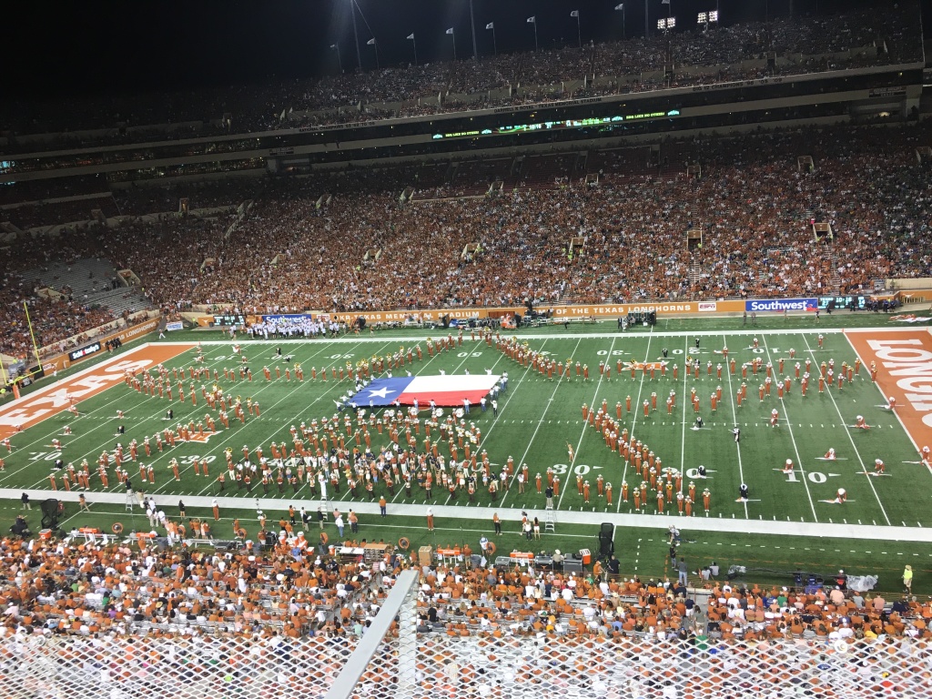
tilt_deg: -16.4
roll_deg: +6.5
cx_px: 466
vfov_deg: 48.2
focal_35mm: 29
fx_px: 781
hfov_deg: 61.7
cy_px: 350
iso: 25
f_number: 2.2
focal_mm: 4.15
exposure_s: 1/30
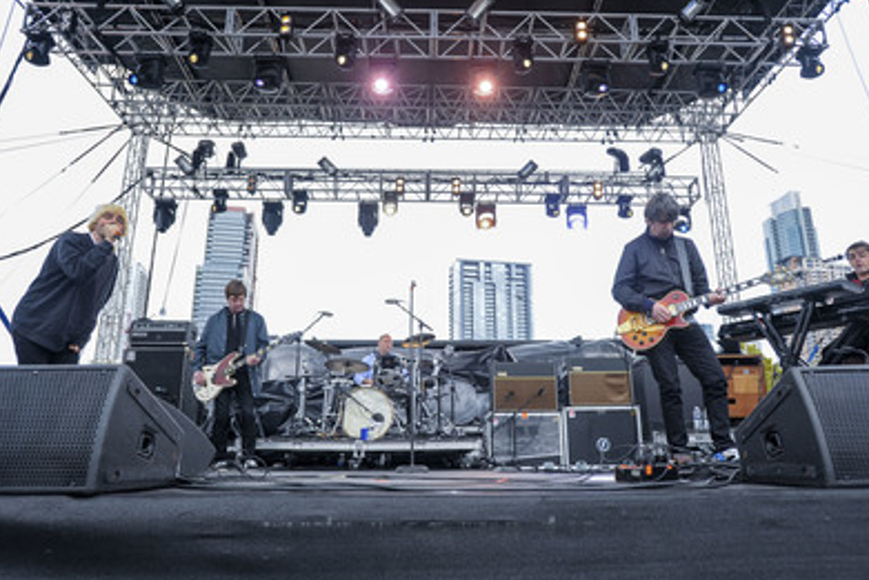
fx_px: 555
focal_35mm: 23
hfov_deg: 76.0
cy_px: 287
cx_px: 451
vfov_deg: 55.1
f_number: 3.2
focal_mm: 20
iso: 1250
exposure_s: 1/500
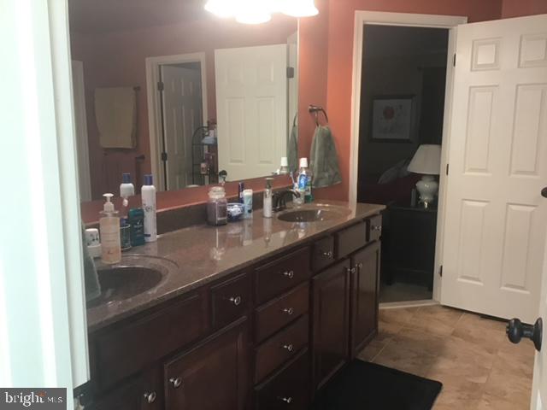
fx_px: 490
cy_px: 205
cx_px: 274
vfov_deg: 45.4
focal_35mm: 31
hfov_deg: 58.4
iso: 80
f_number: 2.4
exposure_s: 1/30
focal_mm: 3.3
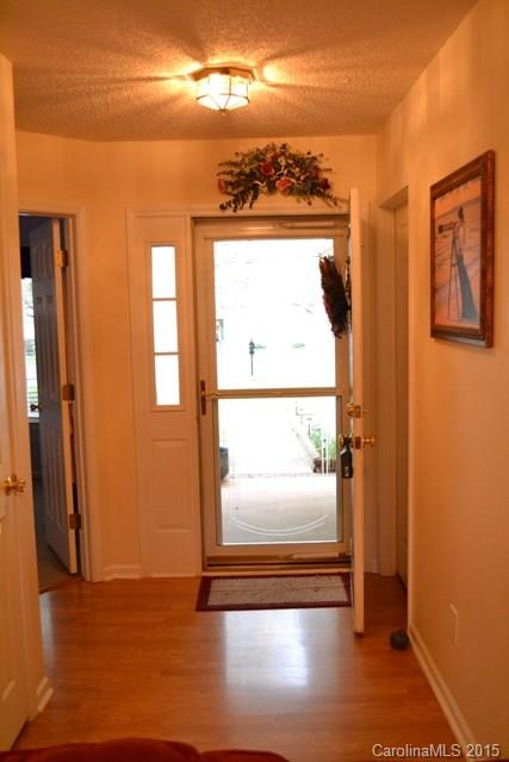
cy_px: 381
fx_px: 763
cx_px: 254
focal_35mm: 36
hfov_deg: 36.9
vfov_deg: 53.1
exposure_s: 1/60
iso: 2500
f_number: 4
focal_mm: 24
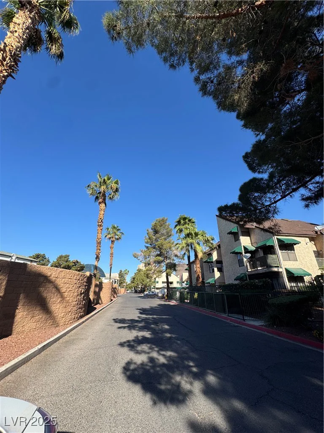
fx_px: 175
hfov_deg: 85.7
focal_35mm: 14
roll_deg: -0.8
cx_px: 162
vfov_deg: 102.1
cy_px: 216
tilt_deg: +24.2
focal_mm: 2.22
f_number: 2.2
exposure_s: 1/1449
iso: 50
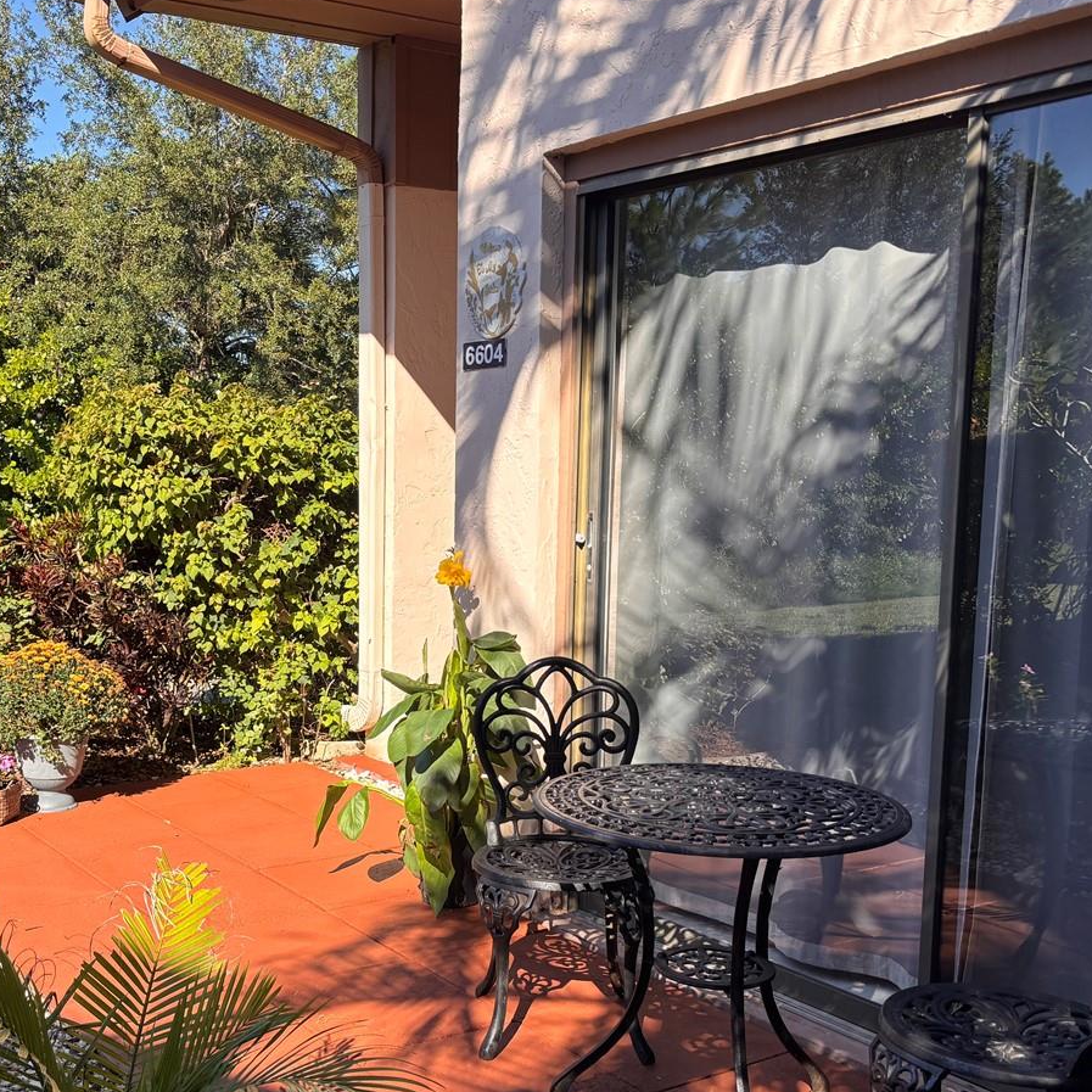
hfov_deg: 40.4
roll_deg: -0.5
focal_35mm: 41
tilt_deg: -7.2
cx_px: 357
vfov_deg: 40.8
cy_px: 634
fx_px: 1463
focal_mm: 5.96
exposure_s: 1/1152
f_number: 1.6
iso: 50
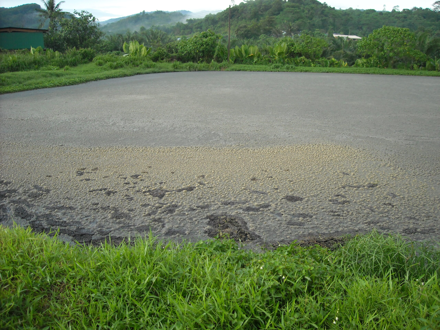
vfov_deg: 40.7
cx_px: 220
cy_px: 165
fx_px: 445
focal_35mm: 35
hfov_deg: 52.6
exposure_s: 1/60
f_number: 2.8
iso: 147
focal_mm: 5.7
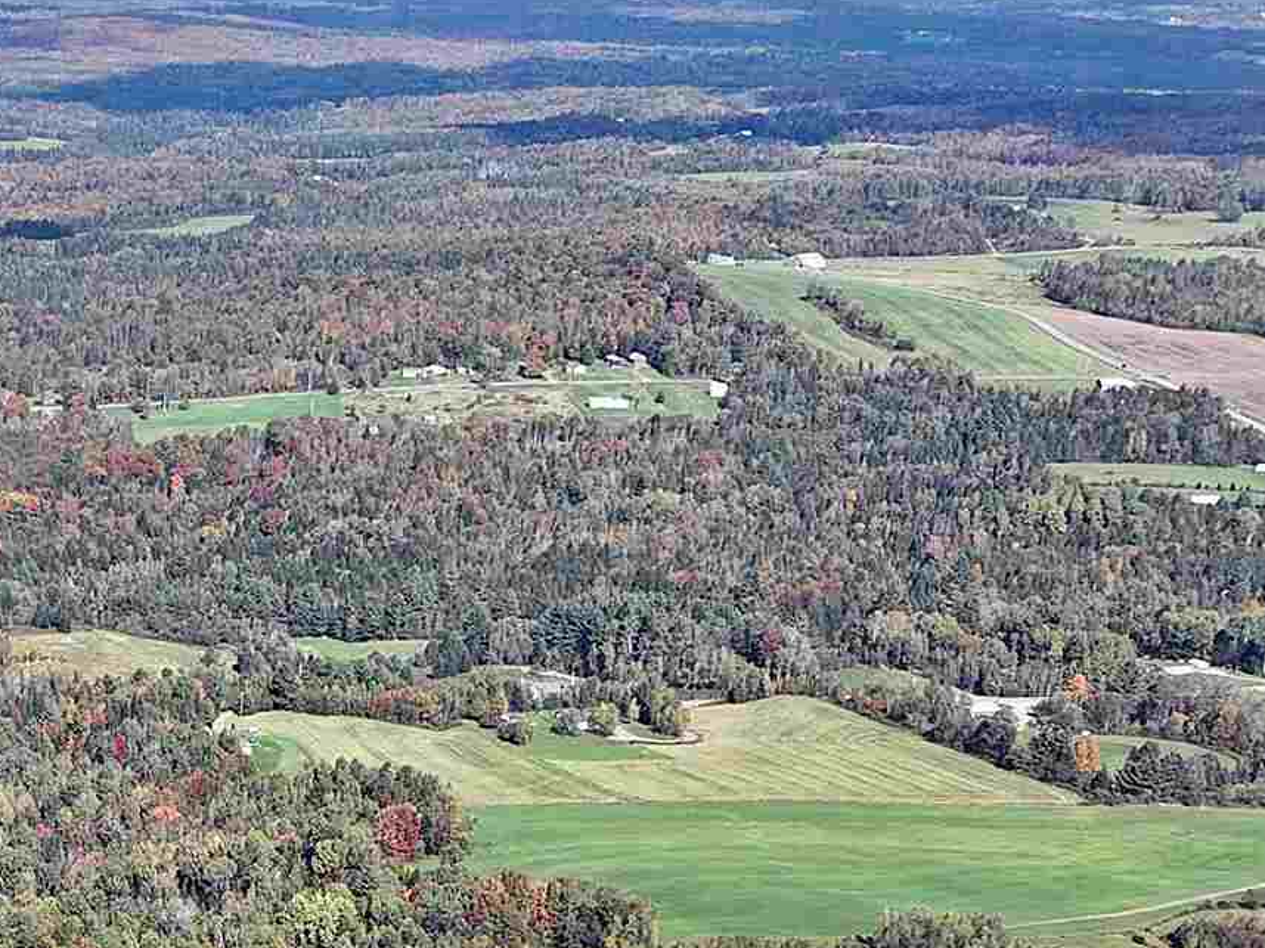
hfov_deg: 21.4
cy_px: 1312
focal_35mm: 86
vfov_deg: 16.1
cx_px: -176
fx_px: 3141
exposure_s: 1/1600
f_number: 2.8
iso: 110
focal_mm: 12.29
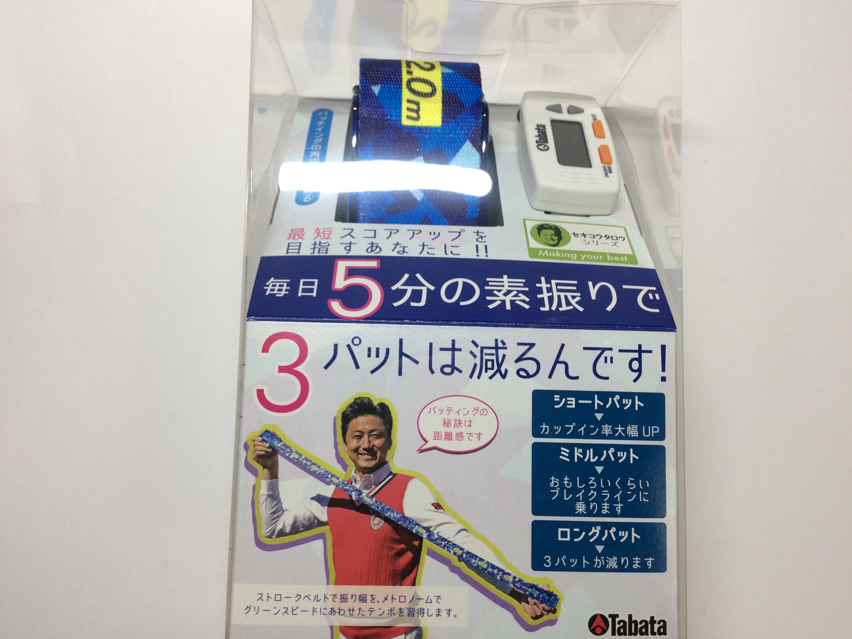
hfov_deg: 61.7
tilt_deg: -78.2
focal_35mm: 29
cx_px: 426
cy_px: 320
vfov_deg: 48.2
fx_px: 714
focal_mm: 4.15
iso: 32
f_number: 2.2
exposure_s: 1/60
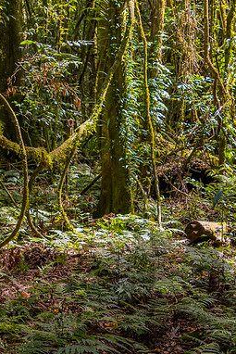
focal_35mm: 91
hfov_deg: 15.0
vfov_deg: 22.4
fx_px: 894
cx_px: 97
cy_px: 177
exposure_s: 1/160
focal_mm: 40
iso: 800
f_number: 5.6
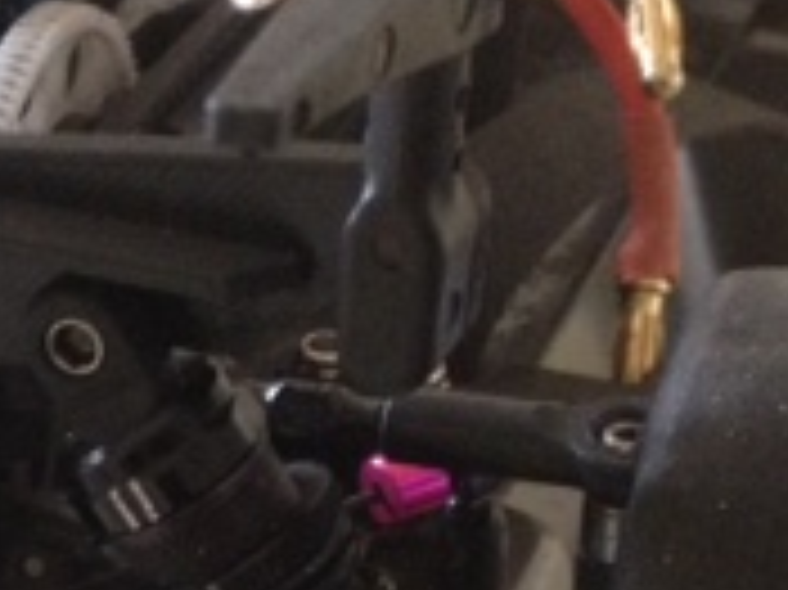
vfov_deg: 11.5
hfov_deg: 15.0
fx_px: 2912
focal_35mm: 128
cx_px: -113
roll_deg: +1.4
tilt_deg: -31.6
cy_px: 482
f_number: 2.4
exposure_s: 1/20
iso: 320
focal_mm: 4.28
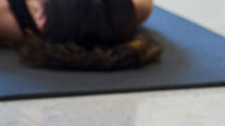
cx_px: 415
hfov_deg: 3.0
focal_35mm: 710
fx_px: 4234
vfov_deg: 1.7
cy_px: 48
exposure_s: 1/200
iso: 800
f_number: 5.6
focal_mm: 145
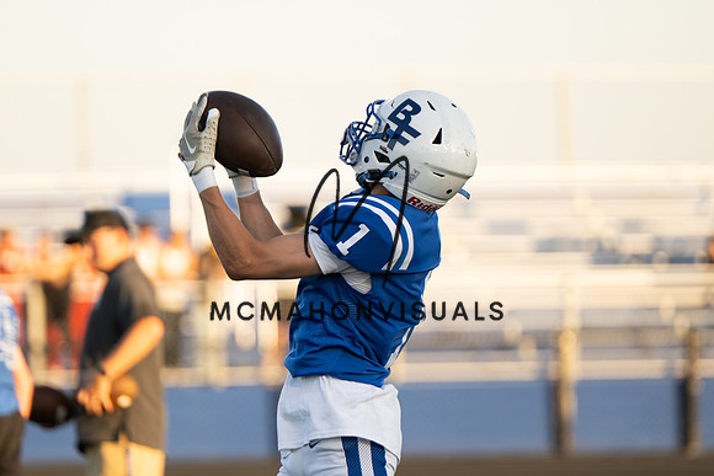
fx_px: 7215
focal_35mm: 364
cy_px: 303
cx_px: 400
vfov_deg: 3.8
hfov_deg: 5.7
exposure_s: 1/1600
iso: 200
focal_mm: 200
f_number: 2.8
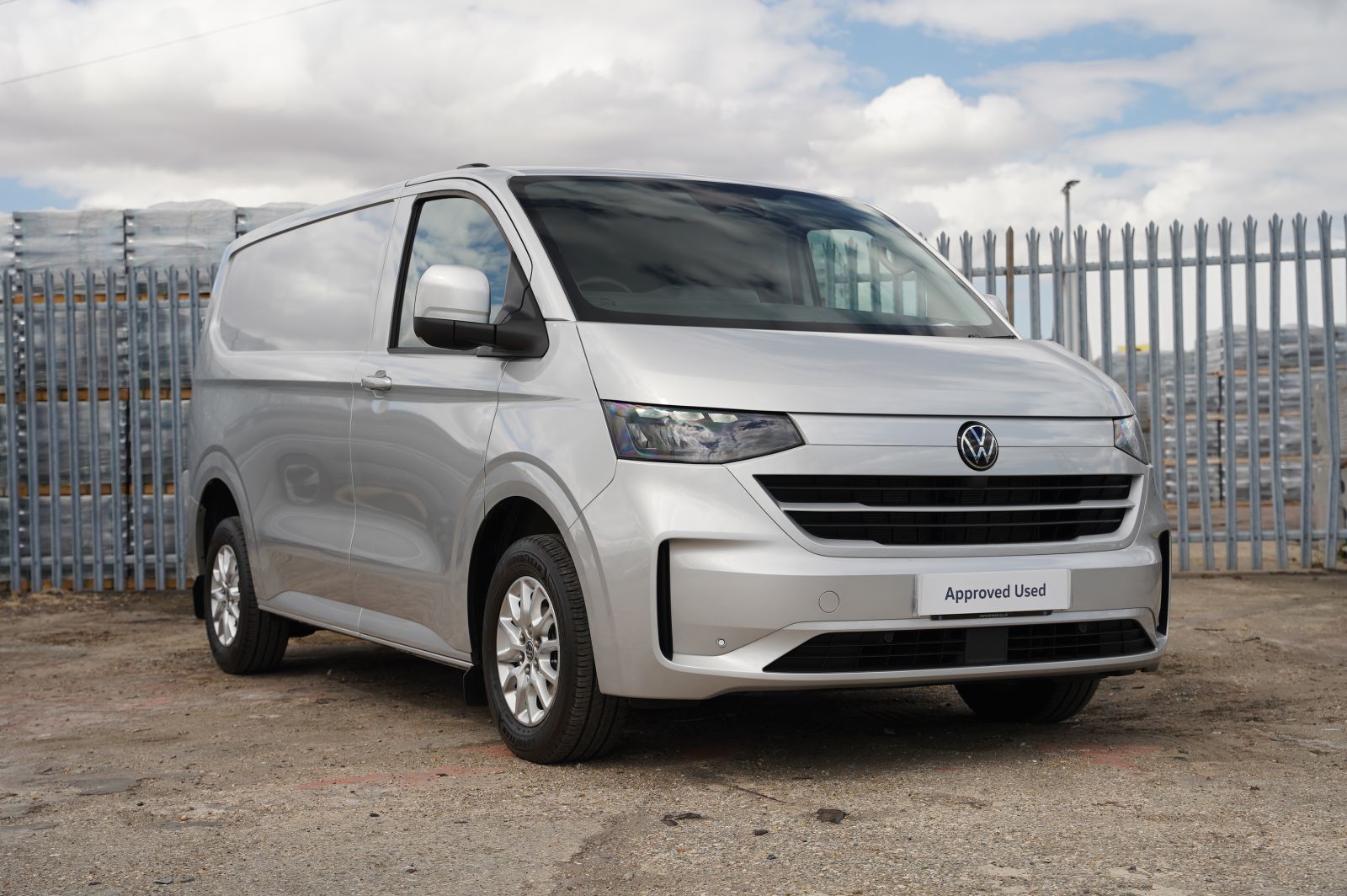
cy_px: 448
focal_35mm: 52
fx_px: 1940
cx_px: 674
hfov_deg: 38.3
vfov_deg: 26.0
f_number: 4.5
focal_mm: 51.9
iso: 100
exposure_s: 1/320
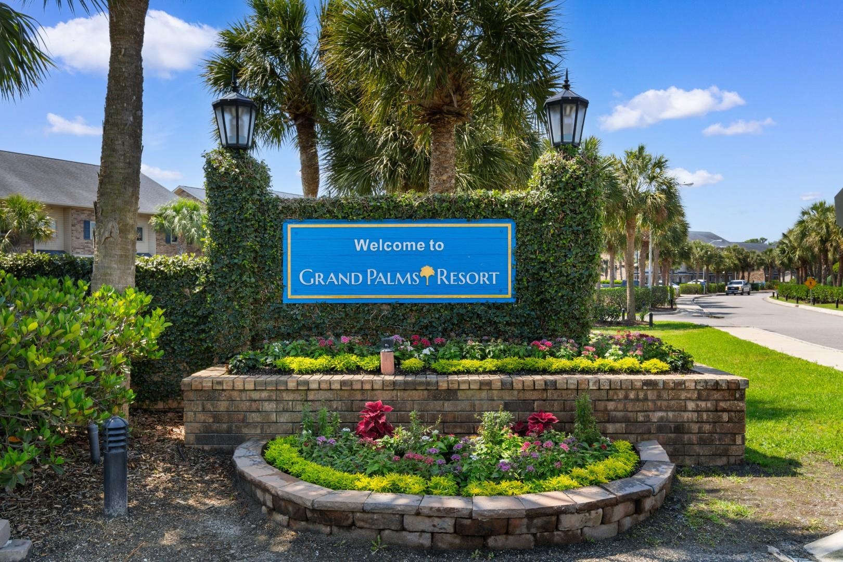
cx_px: 422
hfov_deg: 61.9
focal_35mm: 30
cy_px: 281
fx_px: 702
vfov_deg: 43.6
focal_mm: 20
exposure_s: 1/160
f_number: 6.3
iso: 100
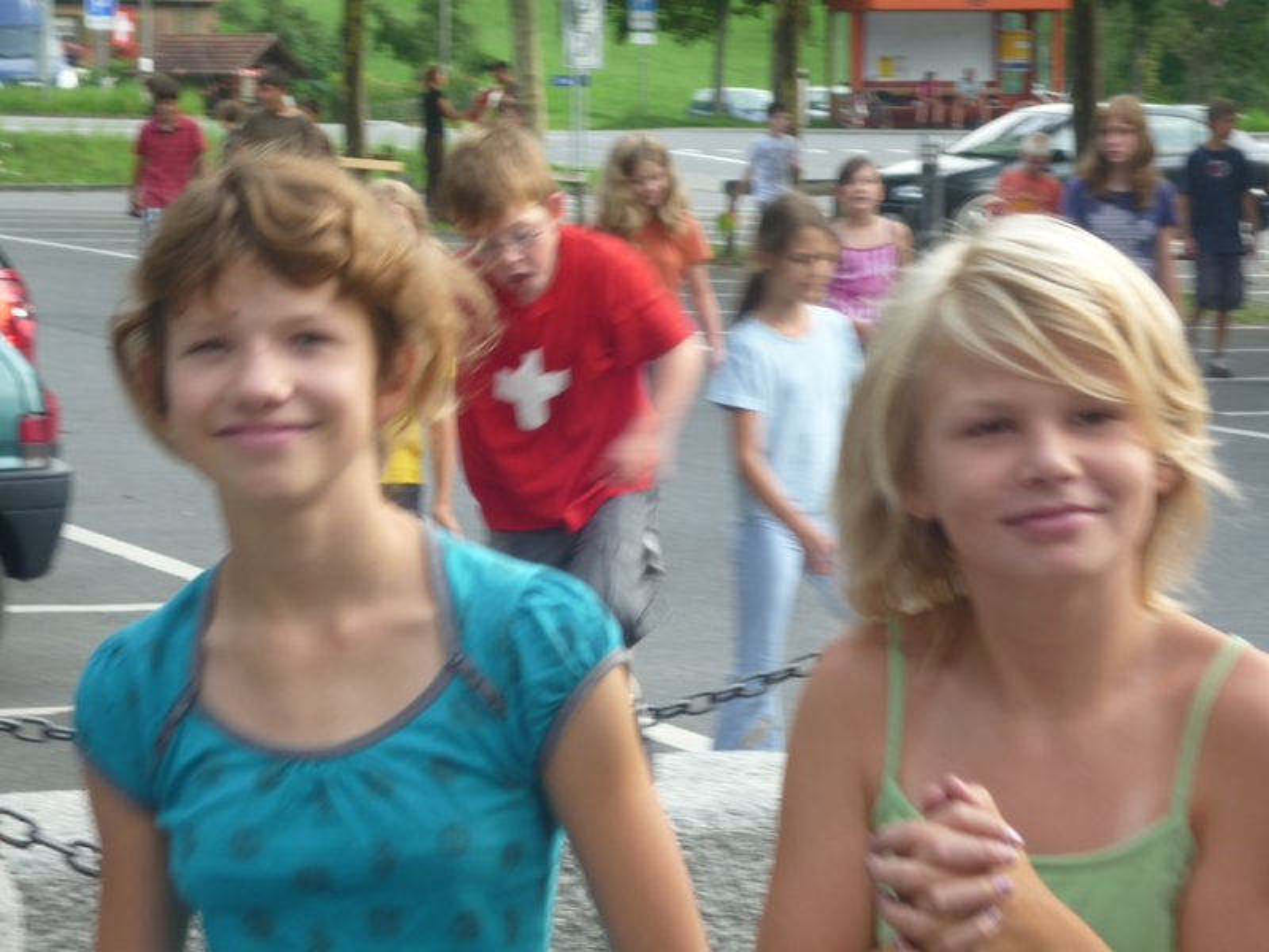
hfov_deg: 14.9
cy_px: 476
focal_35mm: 132
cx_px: 634
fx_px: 4839
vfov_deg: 11.2
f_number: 5.9
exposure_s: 1/60
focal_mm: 22
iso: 100
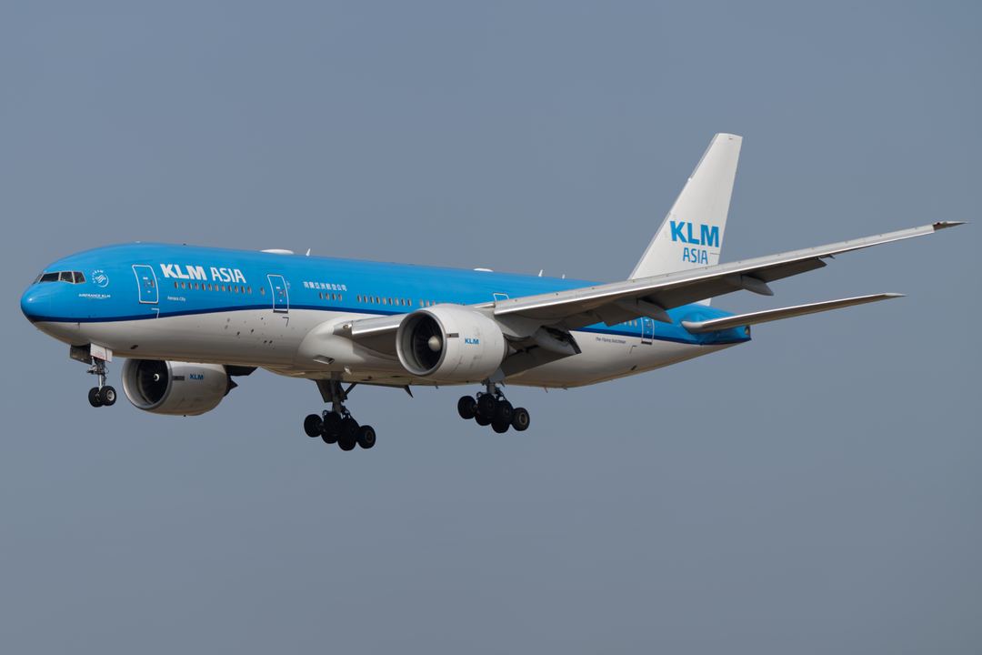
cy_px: 328
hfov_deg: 8.2
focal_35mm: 250
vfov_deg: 5.5
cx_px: 491
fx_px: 6819
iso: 64
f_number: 6.3
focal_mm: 250
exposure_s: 1/640
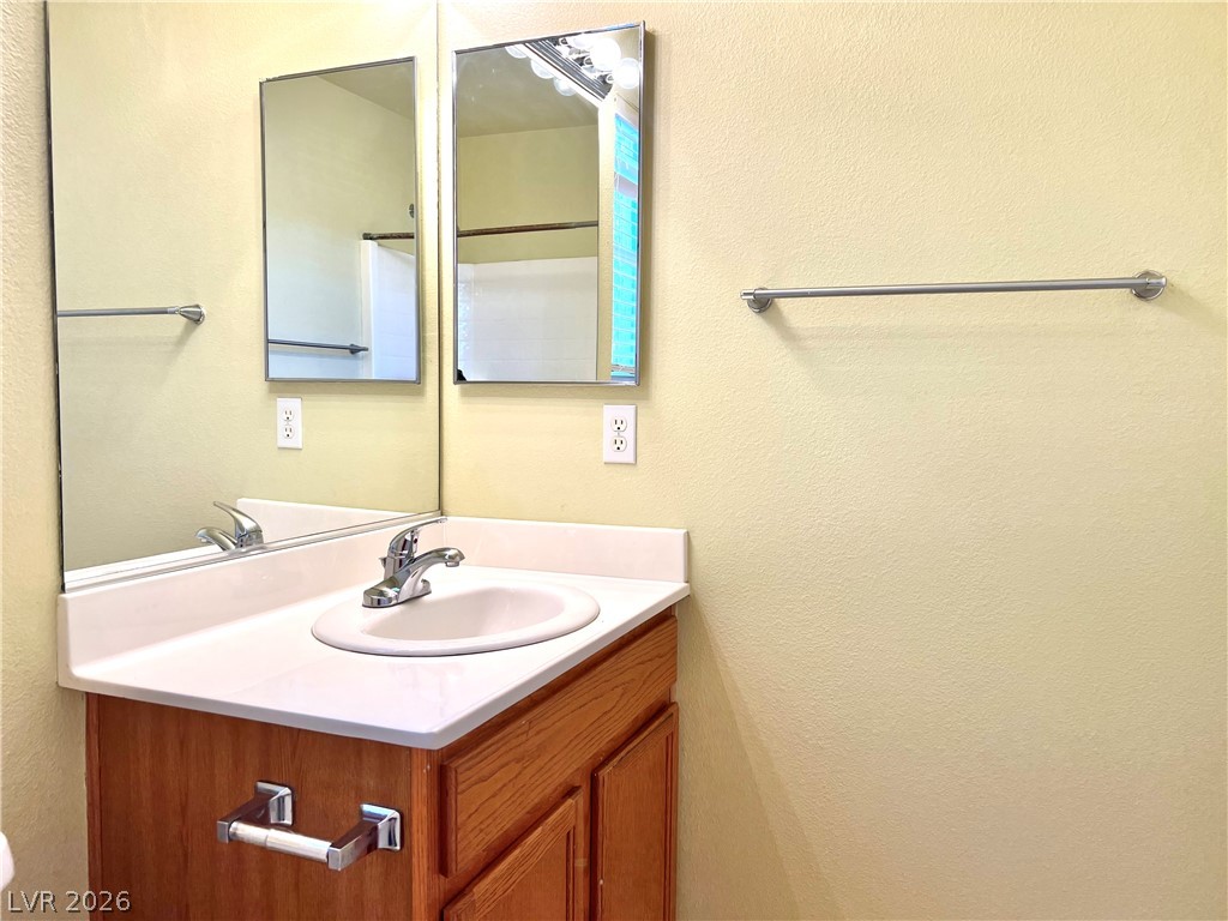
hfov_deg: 67.3
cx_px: 614
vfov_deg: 53.1
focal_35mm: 26
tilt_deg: -4.3
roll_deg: -1.0
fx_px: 922
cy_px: 460
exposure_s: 1/120
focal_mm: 5.7
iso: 50
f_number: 1.5
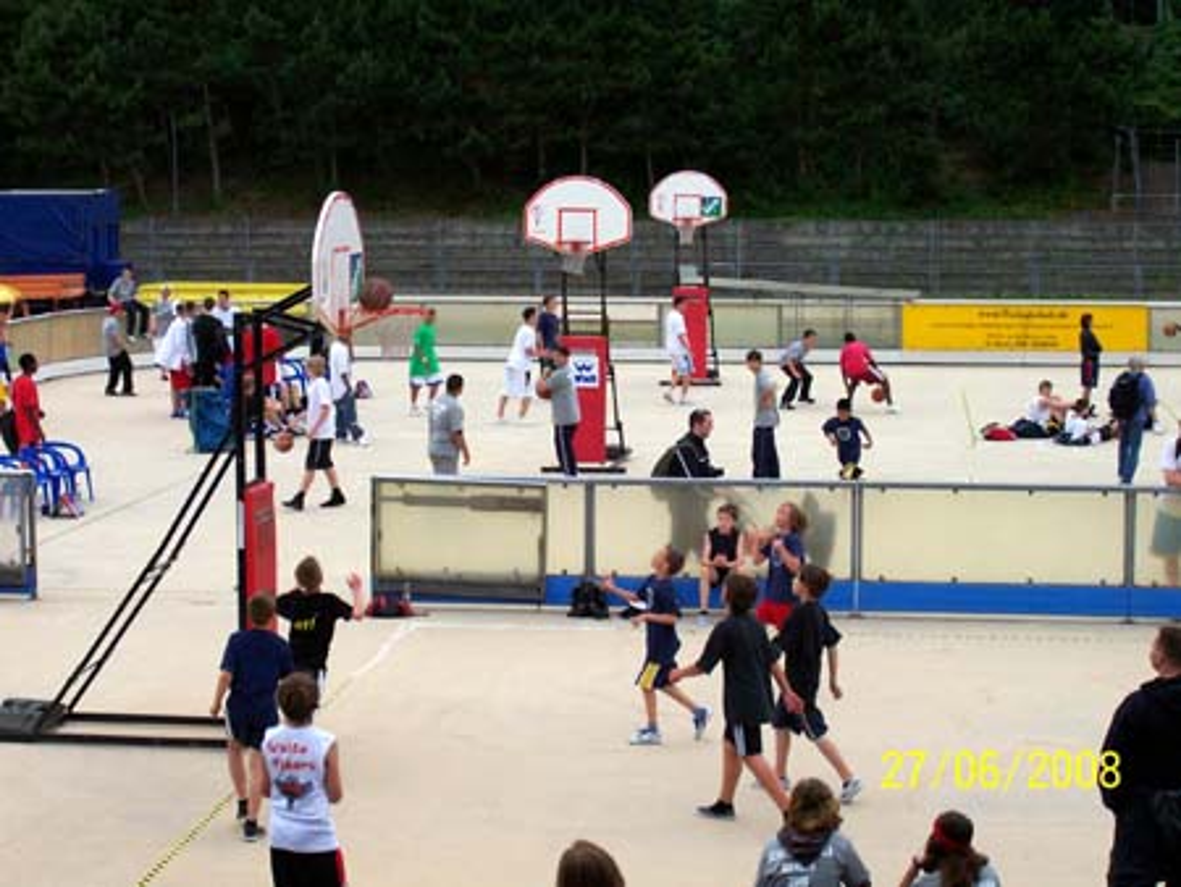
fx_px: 2799
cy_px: 444
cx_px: 590
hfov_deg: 23.8
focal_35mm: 82
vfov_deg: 18.0
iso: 80
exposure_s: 1/494
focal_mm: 13.5
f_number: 4
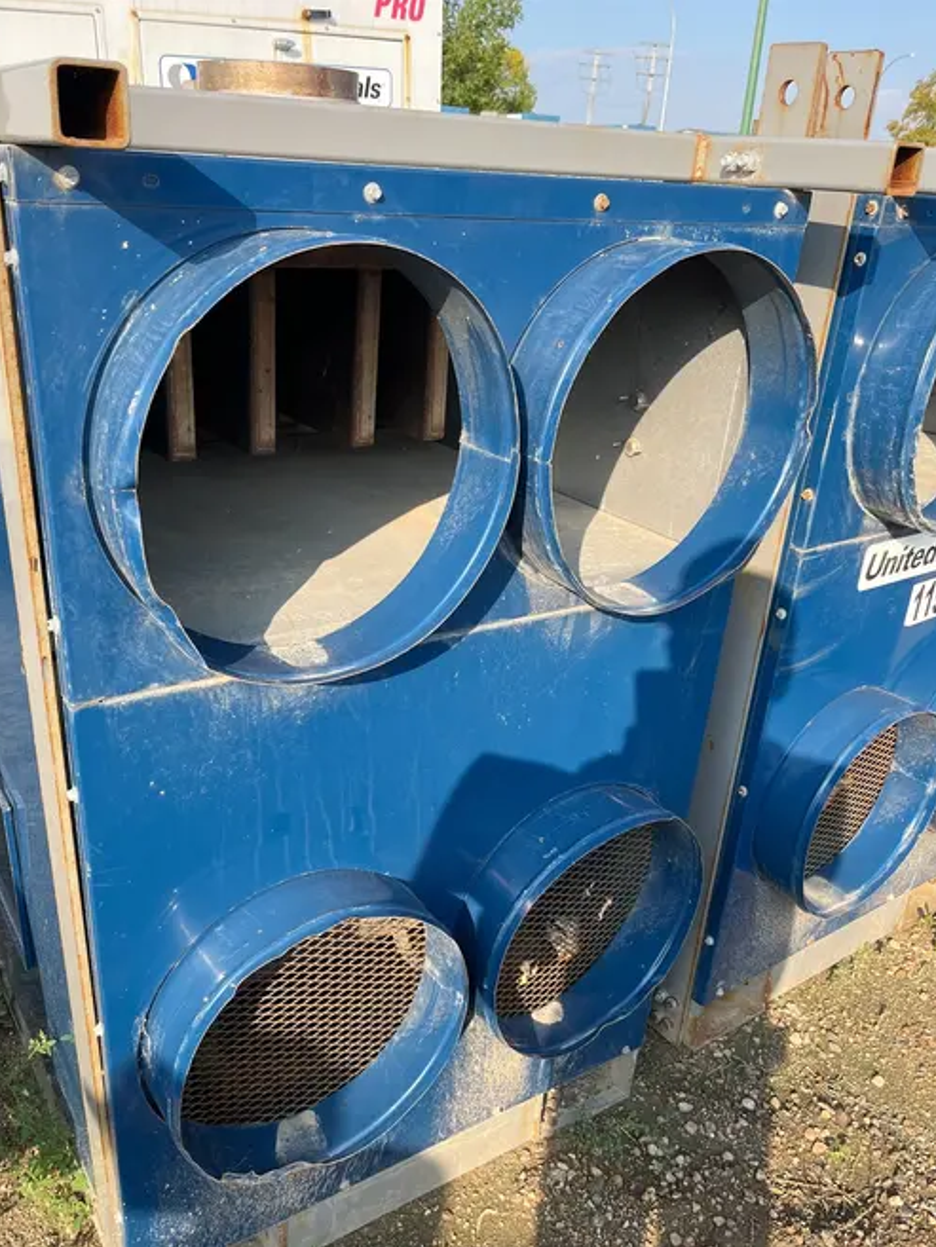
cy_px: 694
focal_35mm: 29
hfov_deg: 48.2
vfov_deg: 61.5
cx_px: 429
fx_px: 1045
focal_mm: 5.1
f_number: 1.6
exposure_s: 1/898
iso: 50
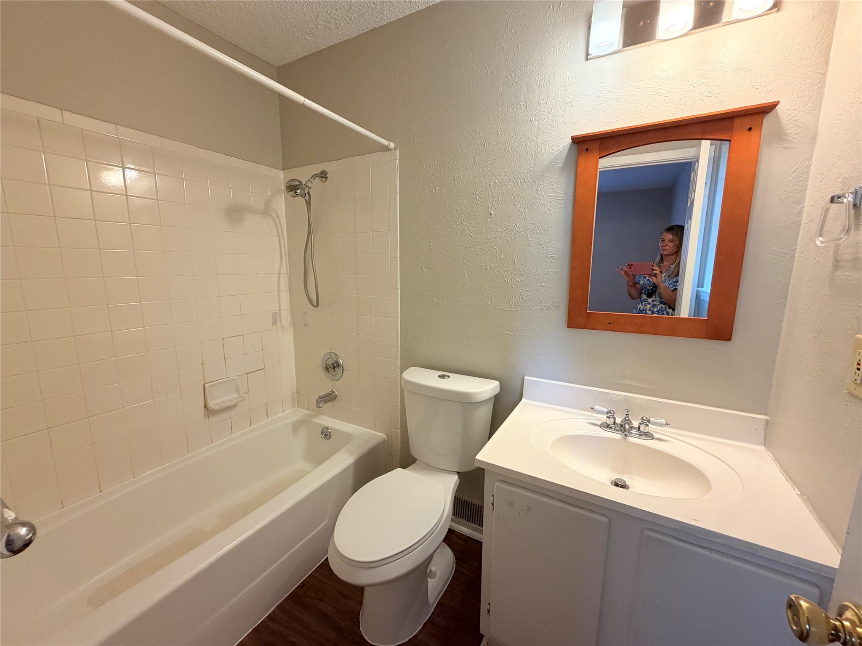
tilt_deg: -10.2
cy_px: 323
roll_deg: -0.2
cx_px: 431
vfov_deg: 85.7
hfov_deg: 102.1
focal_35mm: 14
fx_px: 349
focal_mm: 2.22
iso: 200
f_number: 2.2
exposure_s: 1/120
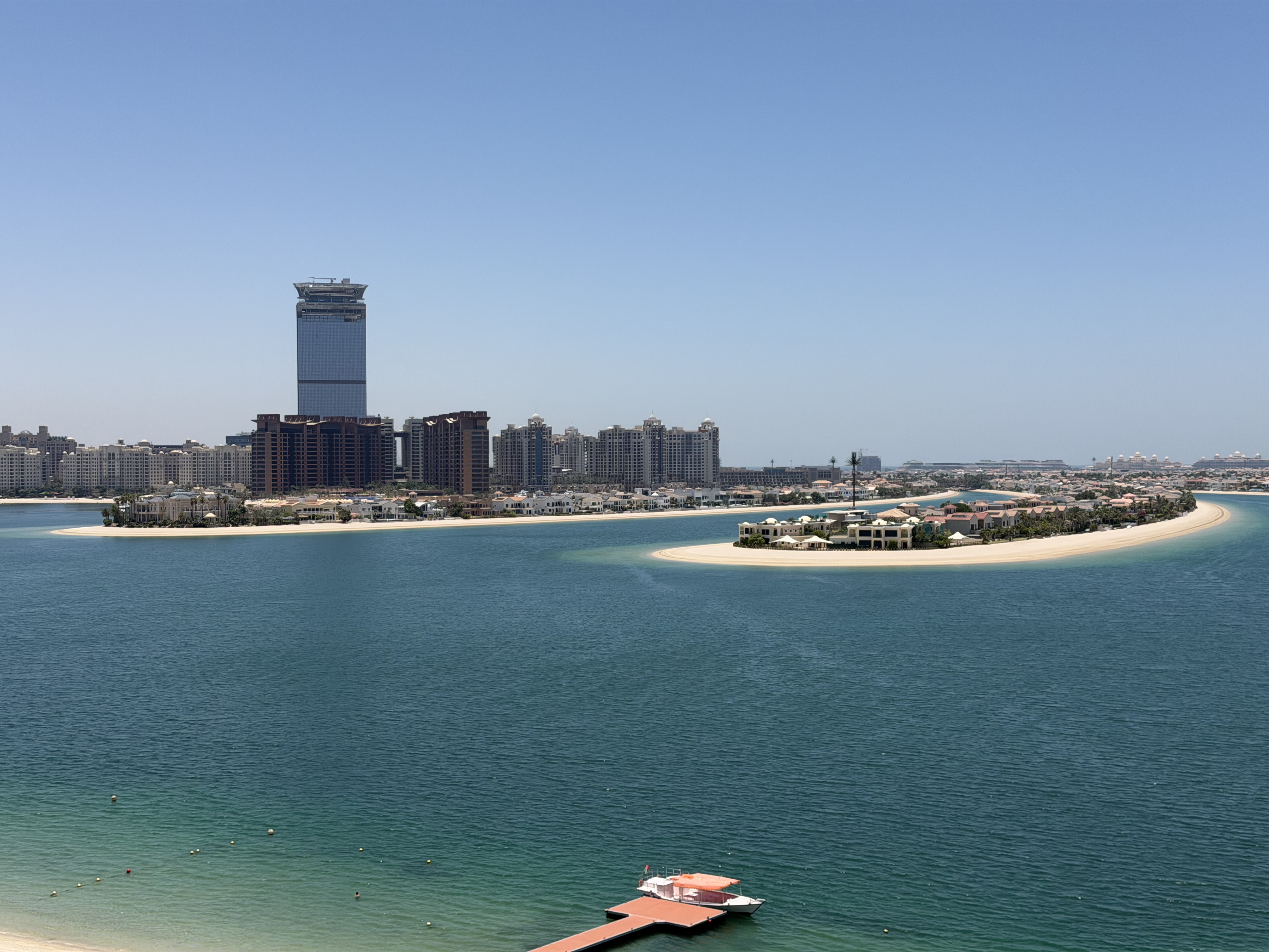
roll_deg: +0.4
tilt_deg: -1.0
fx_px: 1760
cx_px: 634
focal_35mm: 48
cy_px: 476
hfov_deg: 39.7
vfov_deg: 30.3
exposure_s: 1/7874
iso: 64
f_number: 1.78
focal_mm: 6.76
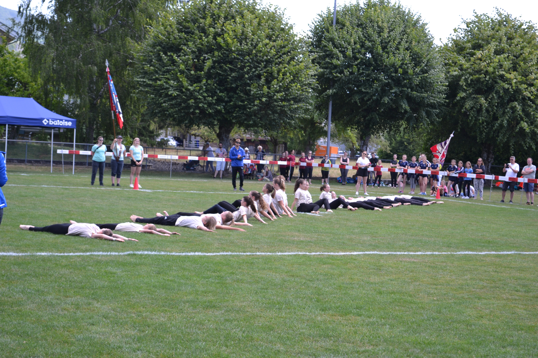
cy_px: 179
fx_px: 1076
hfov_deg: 28.1
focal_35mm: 72
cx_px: 269
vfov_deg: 18.9
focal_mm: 48
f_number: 5.6
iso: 125
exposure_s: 1/125
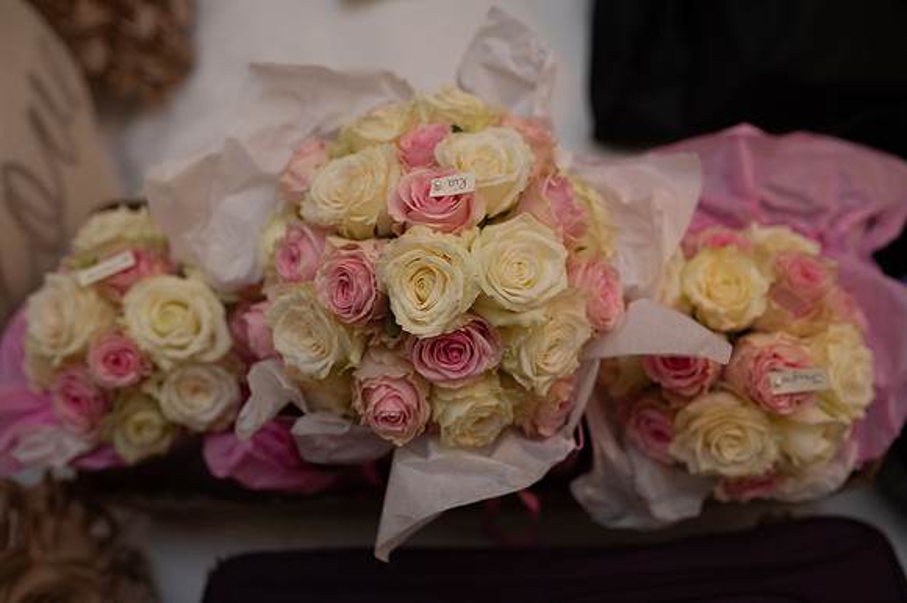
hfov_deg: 54.5
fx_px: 881
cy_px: 302
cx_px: 454
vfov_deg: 37.8
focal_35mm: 35
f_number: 2.8
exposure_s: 1/100
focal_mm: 35
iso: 640
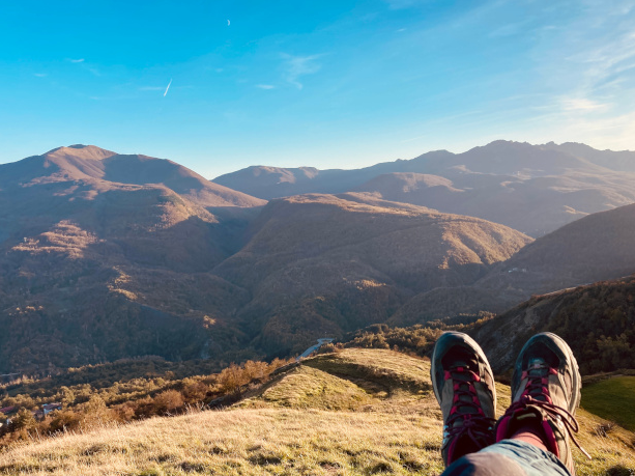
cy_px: 236
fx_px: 587
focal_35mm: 32
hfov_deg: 56.8
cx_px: 304
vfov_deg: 44.1
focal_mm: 3.99
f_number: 1.8
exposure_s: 1/979
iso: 20
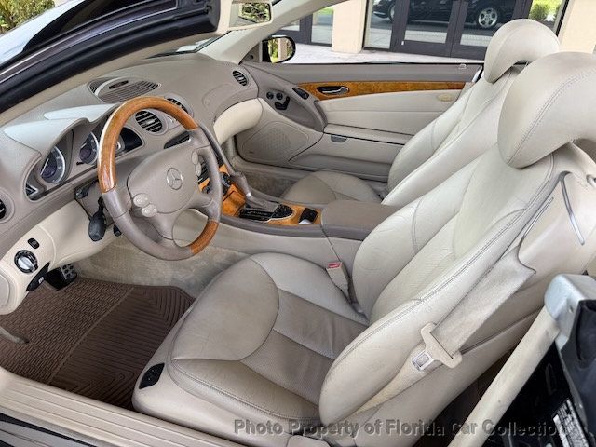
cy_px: 224
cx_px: 298
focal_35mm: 24
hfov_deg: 71.6
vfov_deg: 56.8
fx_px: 413
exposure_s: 1/421
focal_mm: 6.76
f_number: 1.78
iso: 80
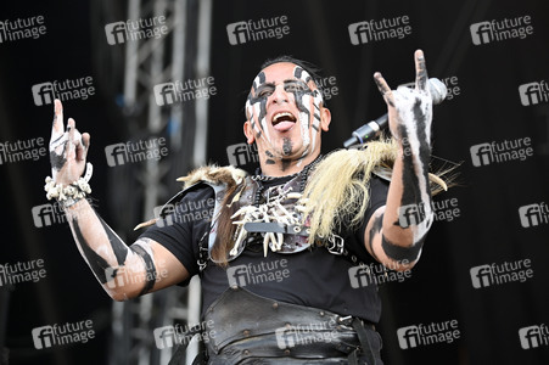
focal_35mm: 110
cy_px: 182
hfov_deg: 18.6
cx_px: 274
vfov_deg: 12.4
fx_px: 1676
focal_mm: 110
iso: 320
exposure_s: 1/400
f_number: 2.8
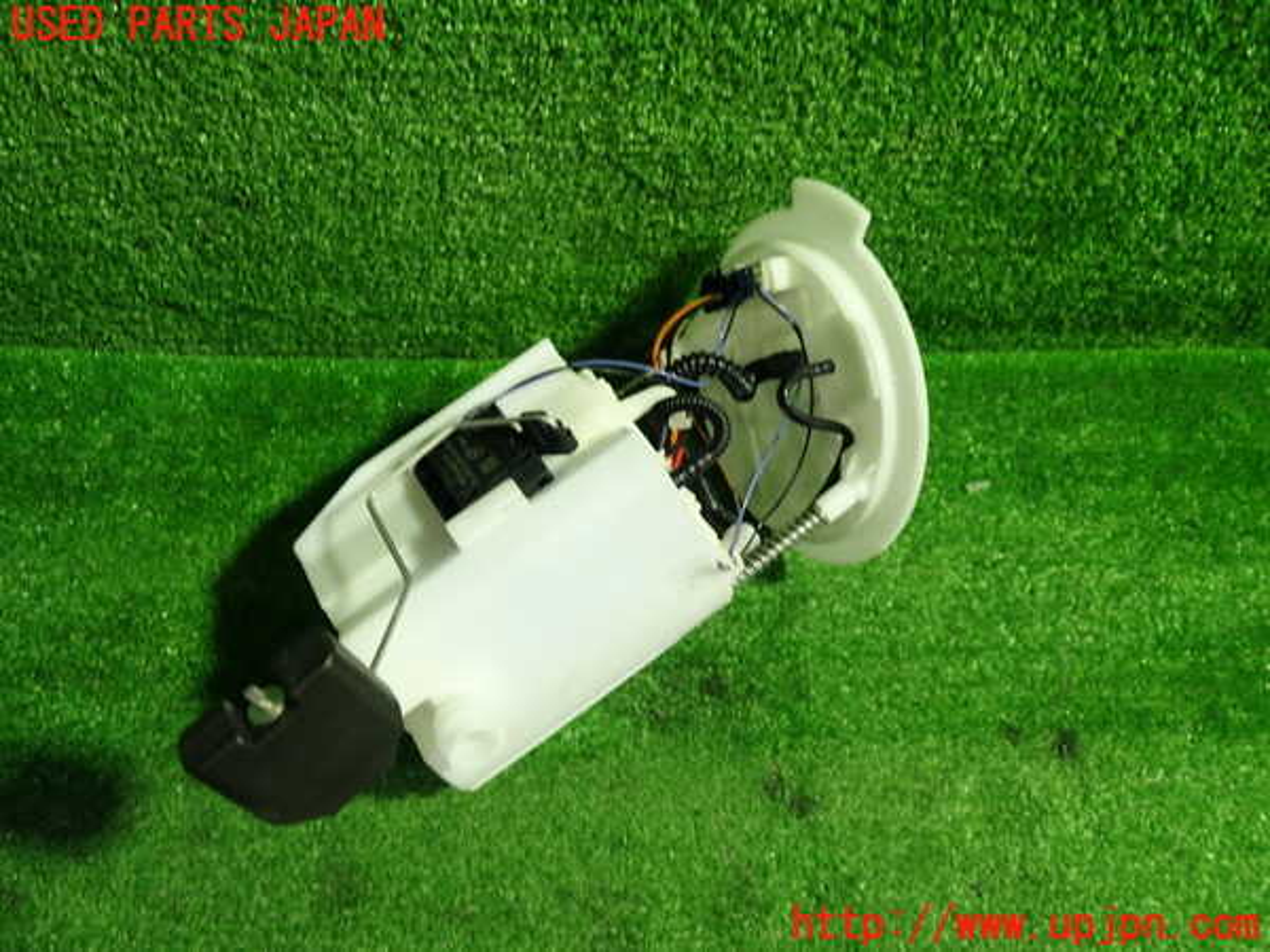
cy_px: 476
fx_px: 1101
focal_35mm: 30
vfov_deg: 46.8
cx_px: 635
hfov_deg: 60.0
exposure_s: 1/30
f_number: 2.3
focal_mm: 5.4
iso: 200
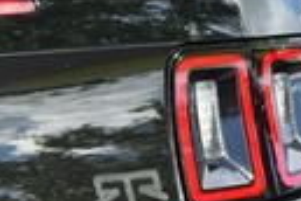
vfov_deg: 5.2
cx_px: -245
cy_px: 362
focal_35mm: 259
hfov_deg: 7.7
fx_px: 2165
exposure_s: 1/250
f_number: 5.6
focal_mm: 26
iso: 280
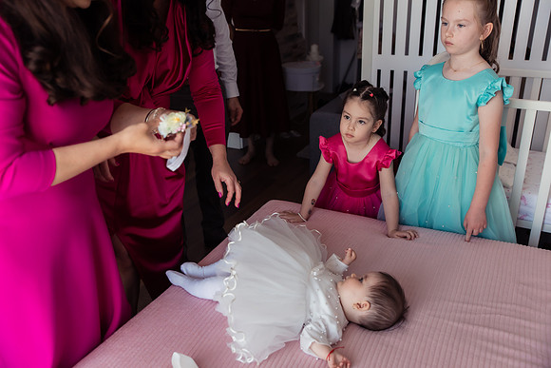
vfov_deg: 41.1
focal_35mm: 32
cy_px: 184
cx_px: 276
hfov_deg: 58.7
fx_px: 490
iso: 800
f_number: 3.2
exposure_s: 1/250
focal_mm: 32
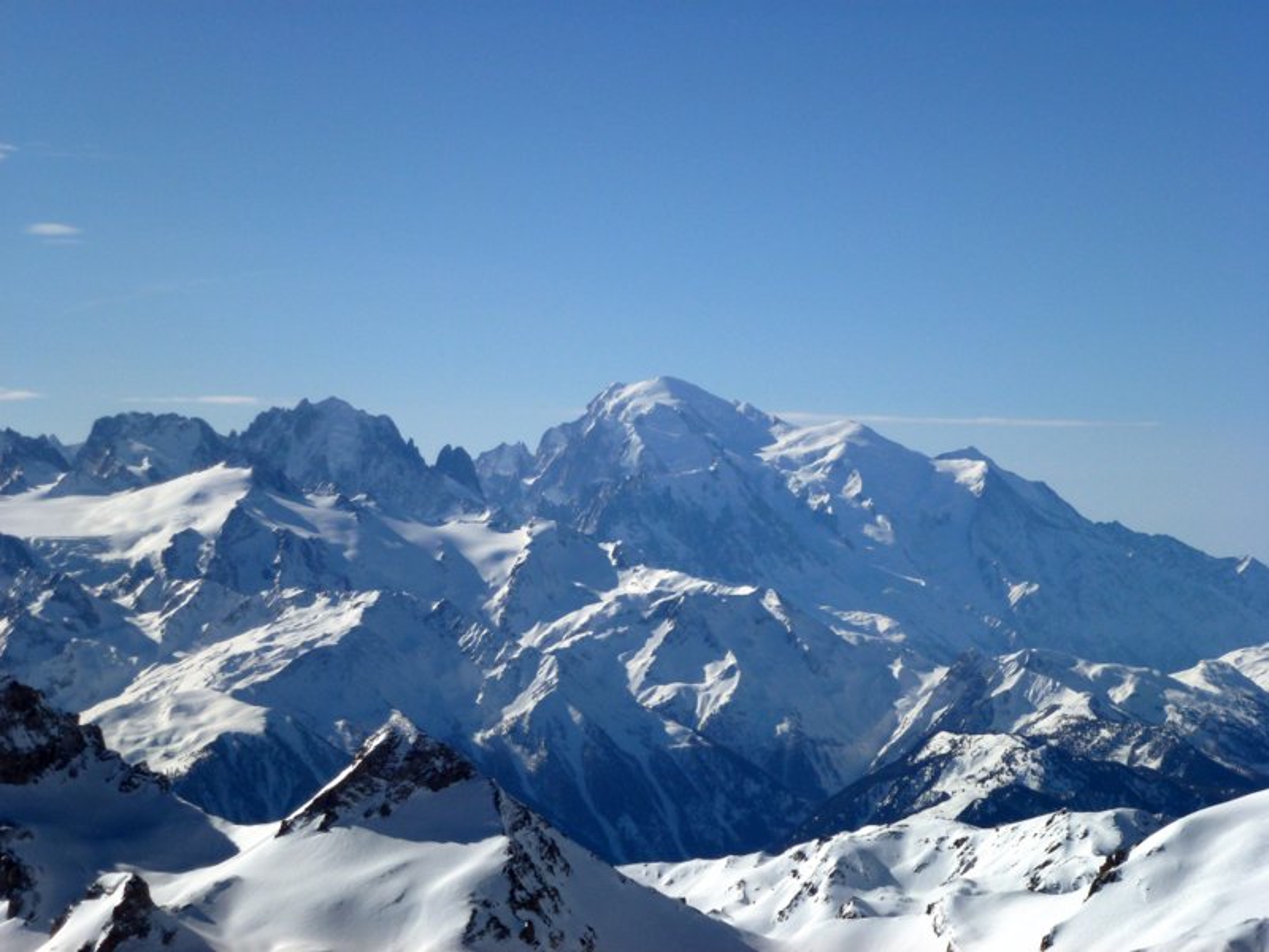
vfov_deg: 12.2
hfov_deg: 16.3
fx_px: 4436
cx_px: 634
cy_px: 476
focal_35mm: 121
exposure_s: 1/1600
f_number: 5.1
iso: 100
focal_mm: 21.7
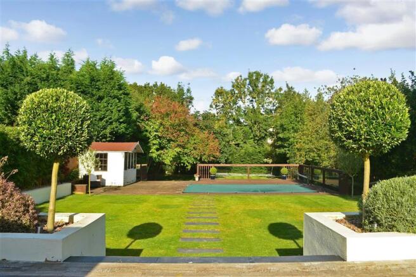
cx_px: 208
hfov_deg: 61.9
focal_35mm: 30
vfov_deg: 43.6
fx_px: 347
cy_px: 138
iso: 200
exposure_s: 1/320
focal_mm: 20
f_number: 8
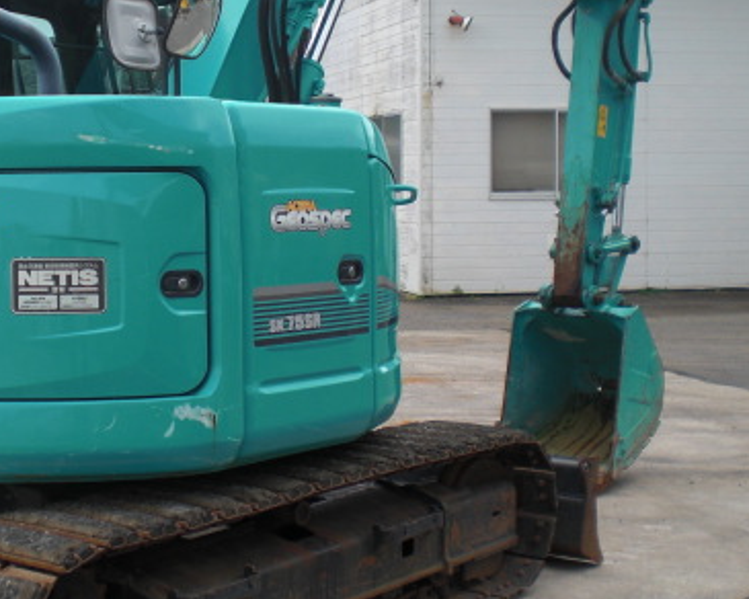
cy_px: 289
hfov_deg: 28.8
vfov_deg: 23.5
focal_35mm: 65
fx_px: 1441
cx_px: 211
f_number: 3.1
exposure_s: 1/400
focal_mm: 6.3
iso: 64
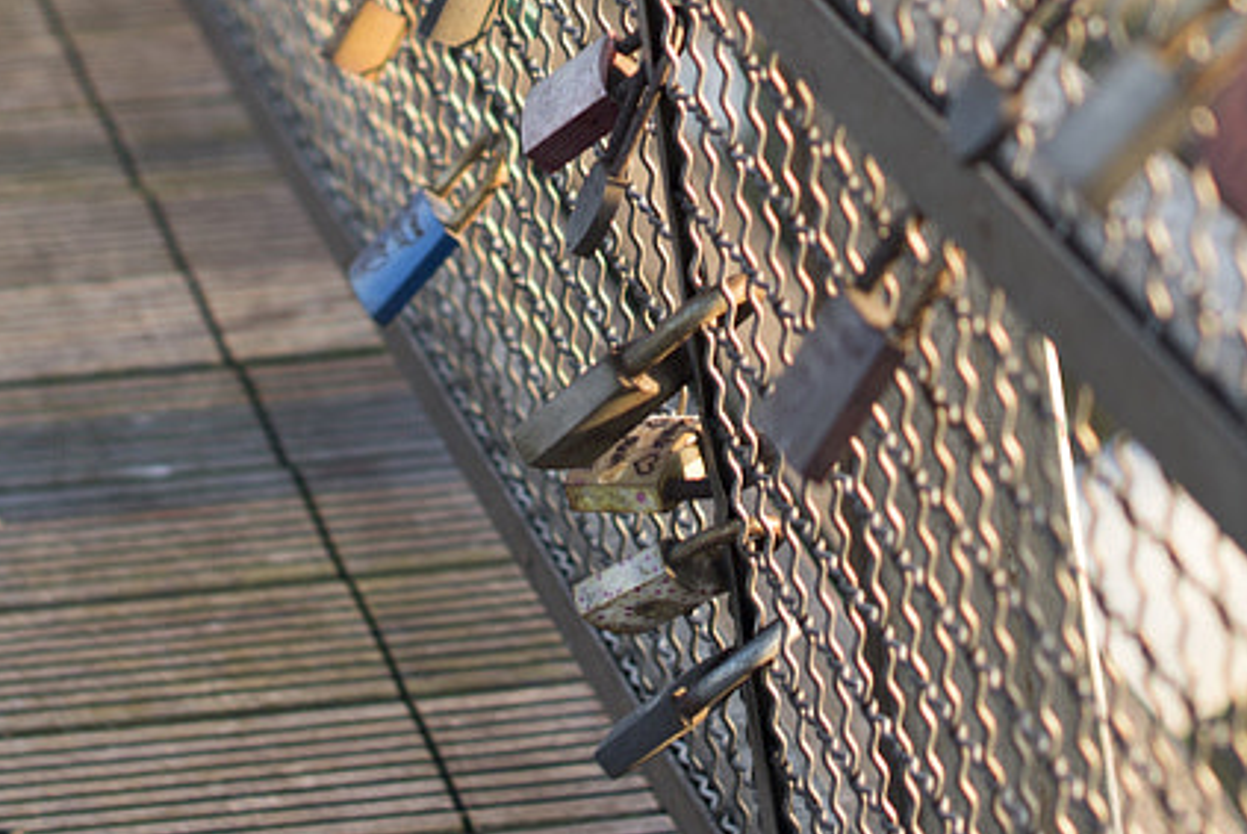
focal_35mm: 189
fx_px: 6553
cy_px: -607
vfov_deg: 7.1
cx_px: 731
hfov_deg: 10.9
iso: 100
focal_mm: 50
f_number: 2.8
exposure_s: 1/200
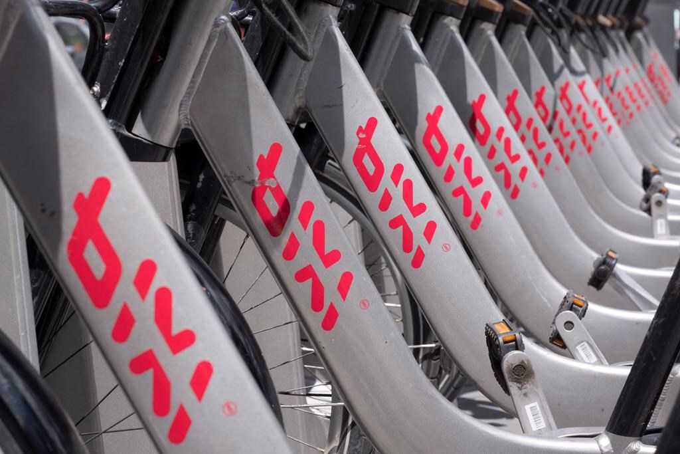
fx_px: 2550
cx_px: 340
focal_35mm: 135
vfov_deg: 10.2
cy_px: 227
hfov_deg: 15.2
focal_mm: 90
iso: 400
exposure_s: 1/250
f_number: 11
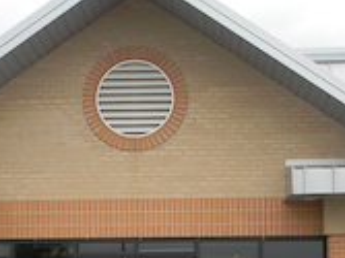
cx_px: 153
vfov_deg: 13.4
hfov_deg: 18.2
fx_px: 1076
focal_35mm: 108
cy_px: 284
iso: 80
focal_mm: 6.4
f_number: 3.7
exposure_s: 1/342
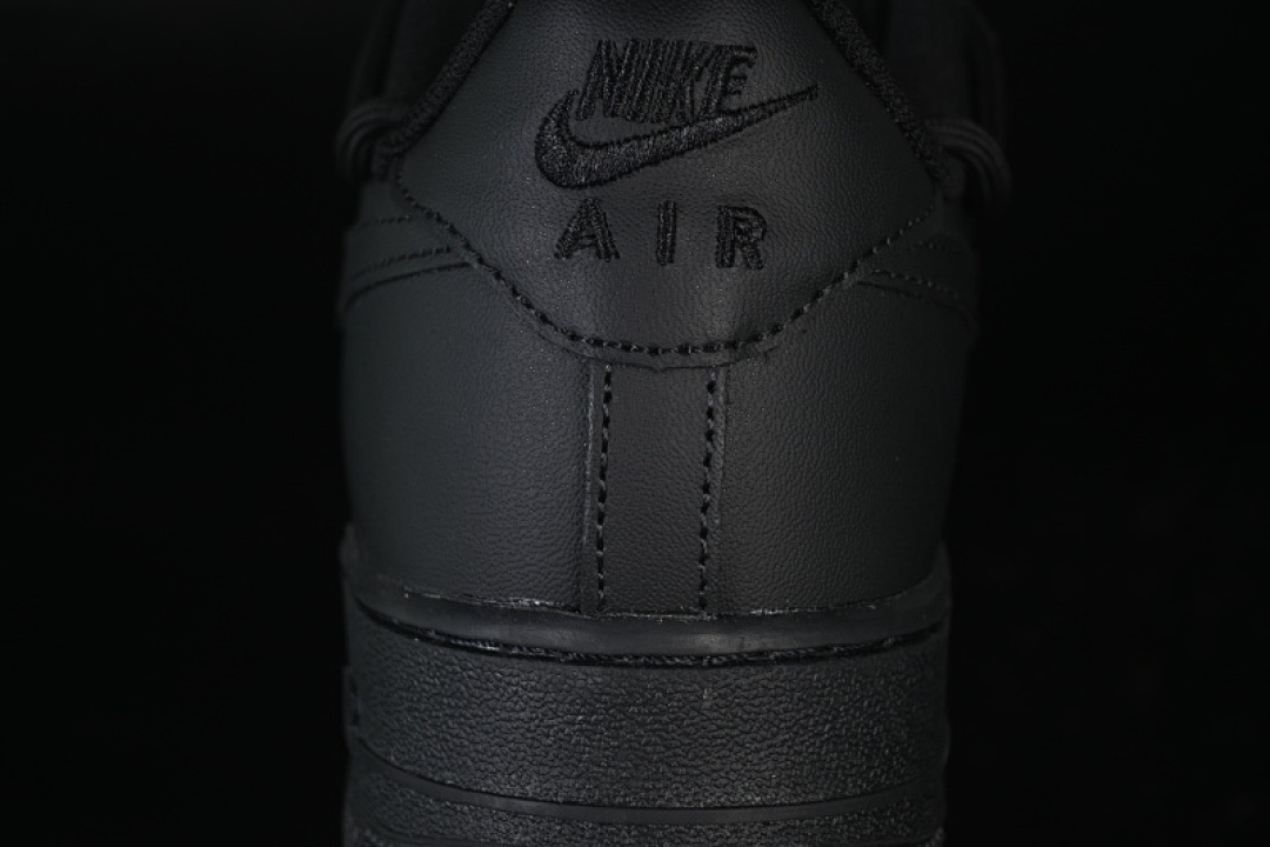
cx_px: 635
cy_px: 424
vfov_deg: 18.2
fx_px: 2646
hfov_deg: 27.0
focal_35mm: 75
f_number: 6.3
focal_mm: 50
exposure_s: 1/50
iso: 160
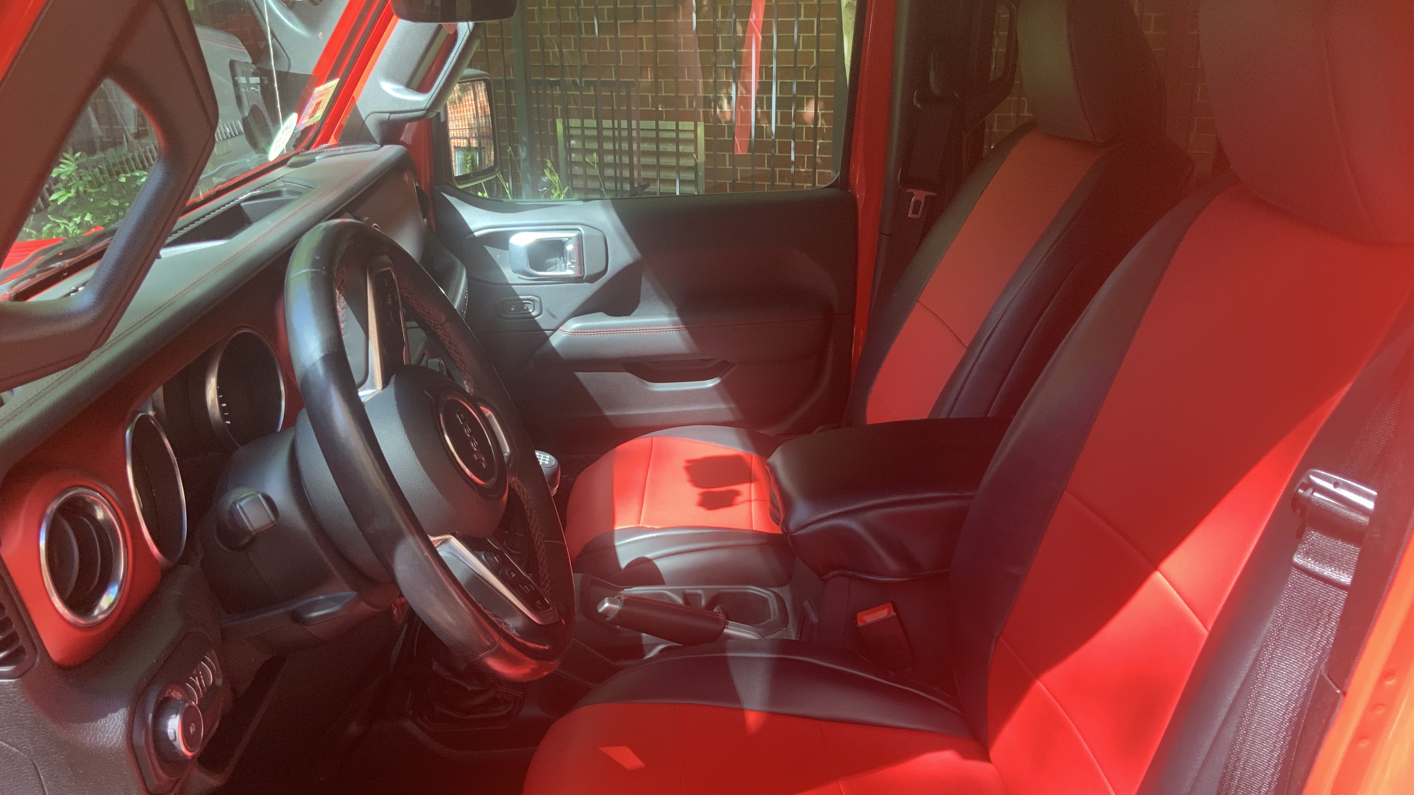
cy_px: 452
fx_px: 1200
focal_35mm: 32
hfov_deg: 61.0
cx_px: 699
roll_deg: -0.4
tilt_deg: -21.5
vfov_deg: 36.6
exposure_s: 1/122
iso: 50
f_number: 1.8
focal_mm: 3
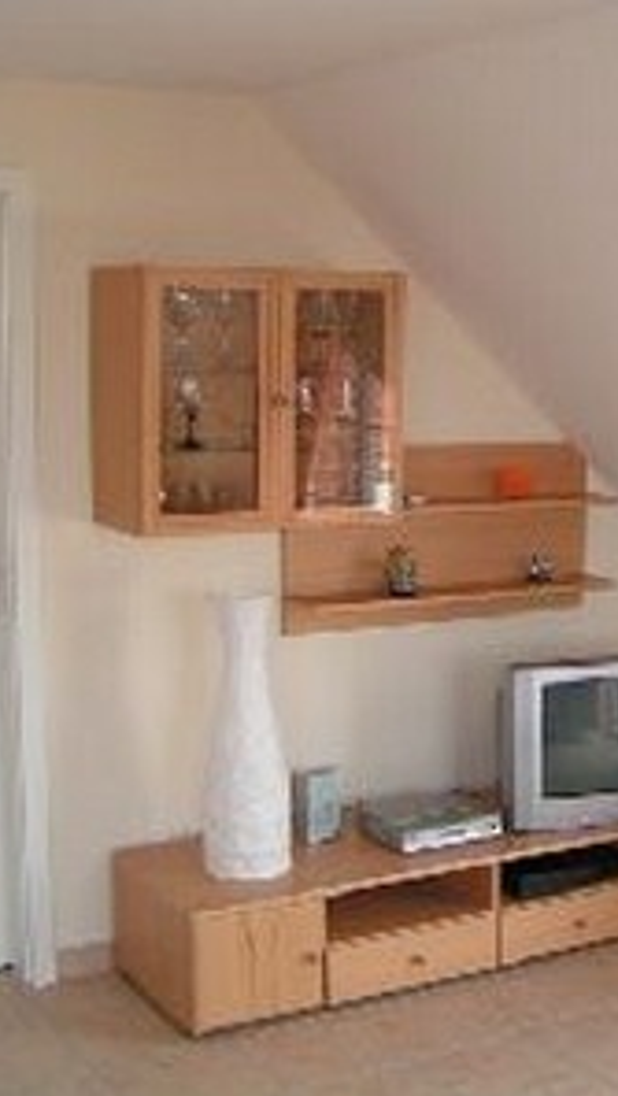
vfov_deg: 37.2
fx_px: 1628
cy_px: 546
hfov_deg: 20.8
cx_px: 618
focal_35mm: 56
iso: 80
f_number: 2.8
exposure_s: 1/40
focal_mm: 5.8
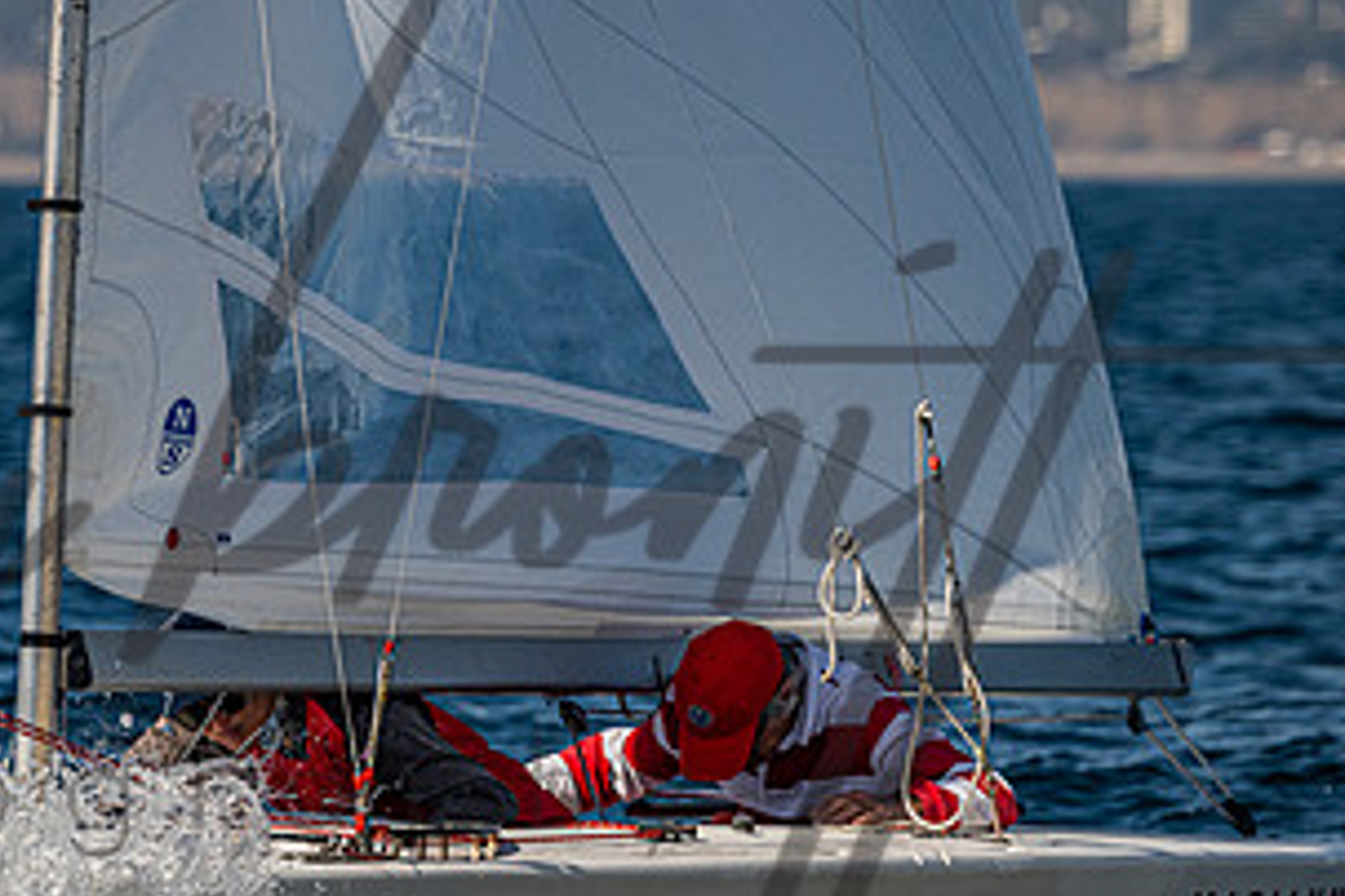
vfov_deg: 2.9
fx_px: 17969
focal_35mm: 481
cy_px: 460
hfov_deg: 4.3
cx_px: 531
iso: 400
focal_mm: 240
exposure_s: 1/8000
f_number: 5
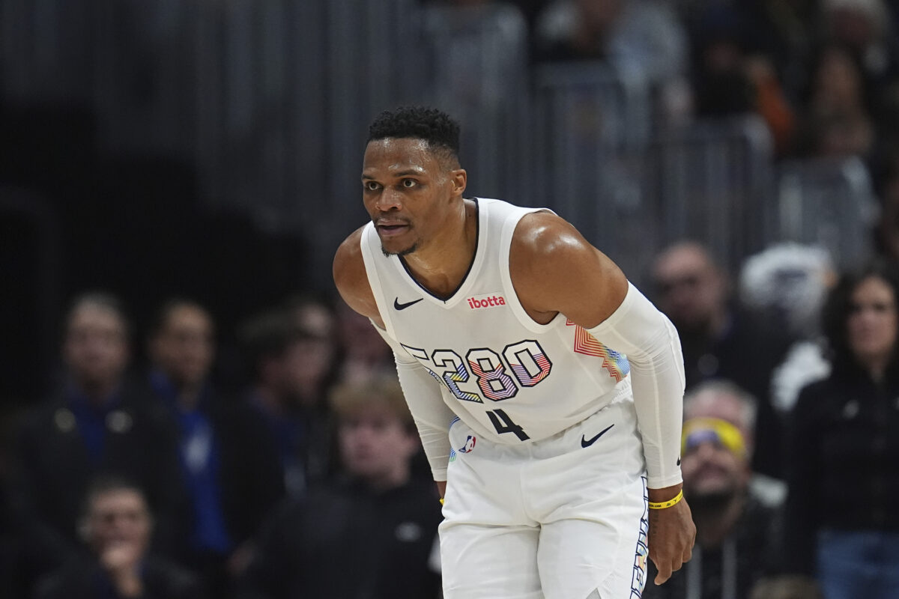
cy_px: 300
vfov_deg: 2.3
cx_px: 450
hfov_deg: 3.4
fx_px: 14982
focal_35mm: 600
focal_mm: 400
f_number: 3.5
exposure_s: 1/2000
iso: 5000
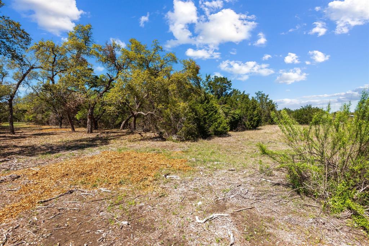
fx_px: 164
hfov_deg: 96.7
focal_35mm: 16
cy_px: 123
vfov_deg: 73.8
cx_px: 184
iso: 200
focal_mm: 16
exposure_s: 1/200
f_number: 9
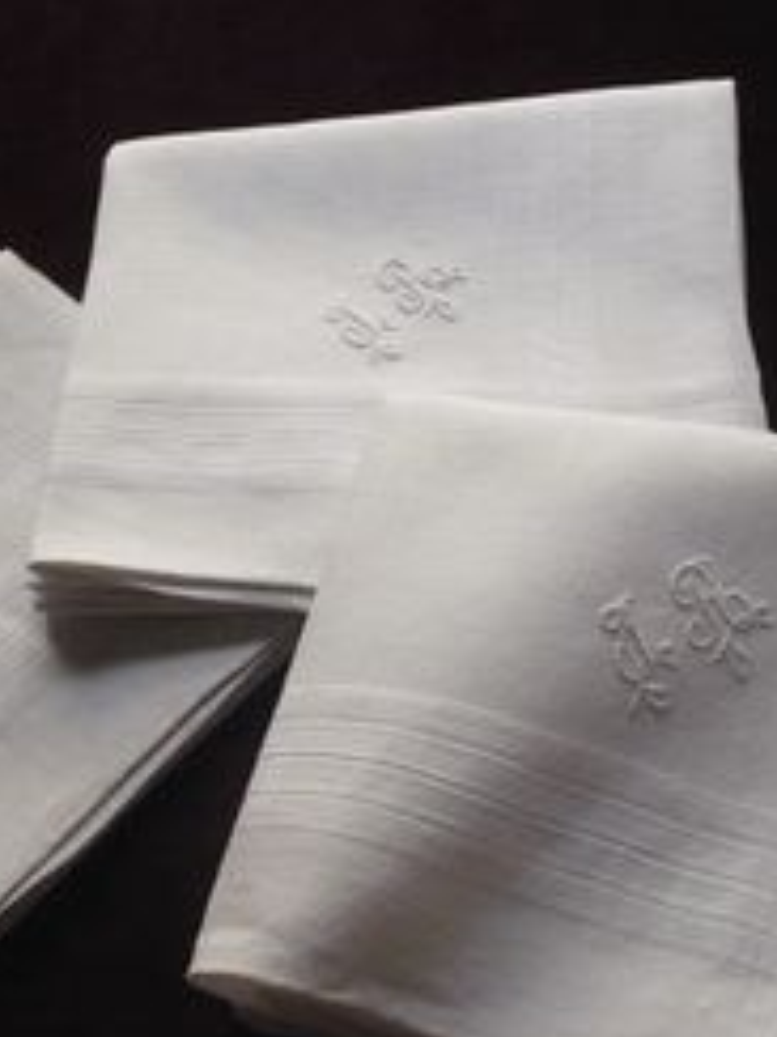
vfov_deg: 30.6
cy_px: 620
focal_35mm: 63
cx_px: 369
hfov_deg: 23.3
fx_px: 1885
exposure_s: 1/500
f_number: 2.8
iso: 400
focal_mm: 5.8
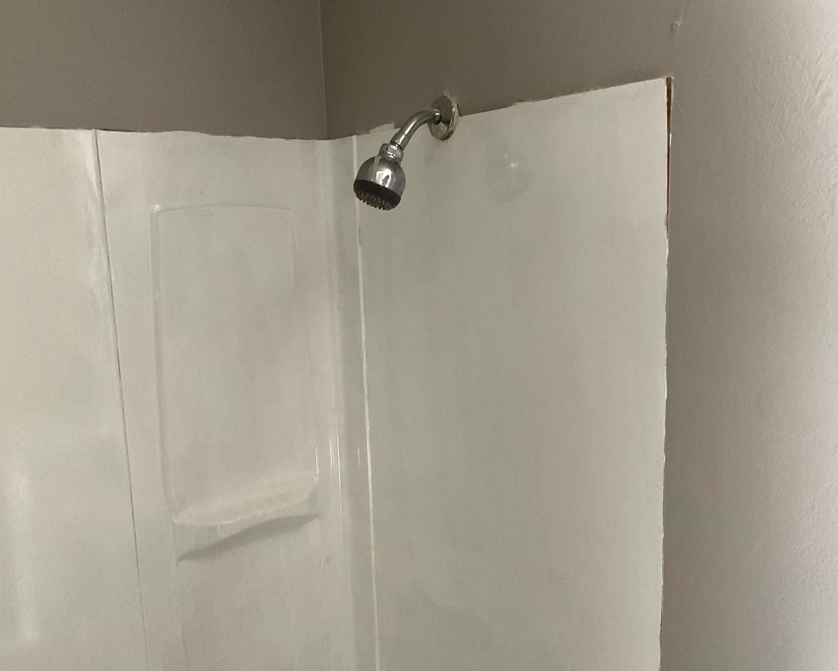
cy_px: 335
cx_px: 443
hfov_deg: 57.1
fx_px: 769
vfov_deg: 47.1
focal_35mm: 31
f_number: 1.8
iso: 250
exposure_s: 1/60
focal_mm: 3
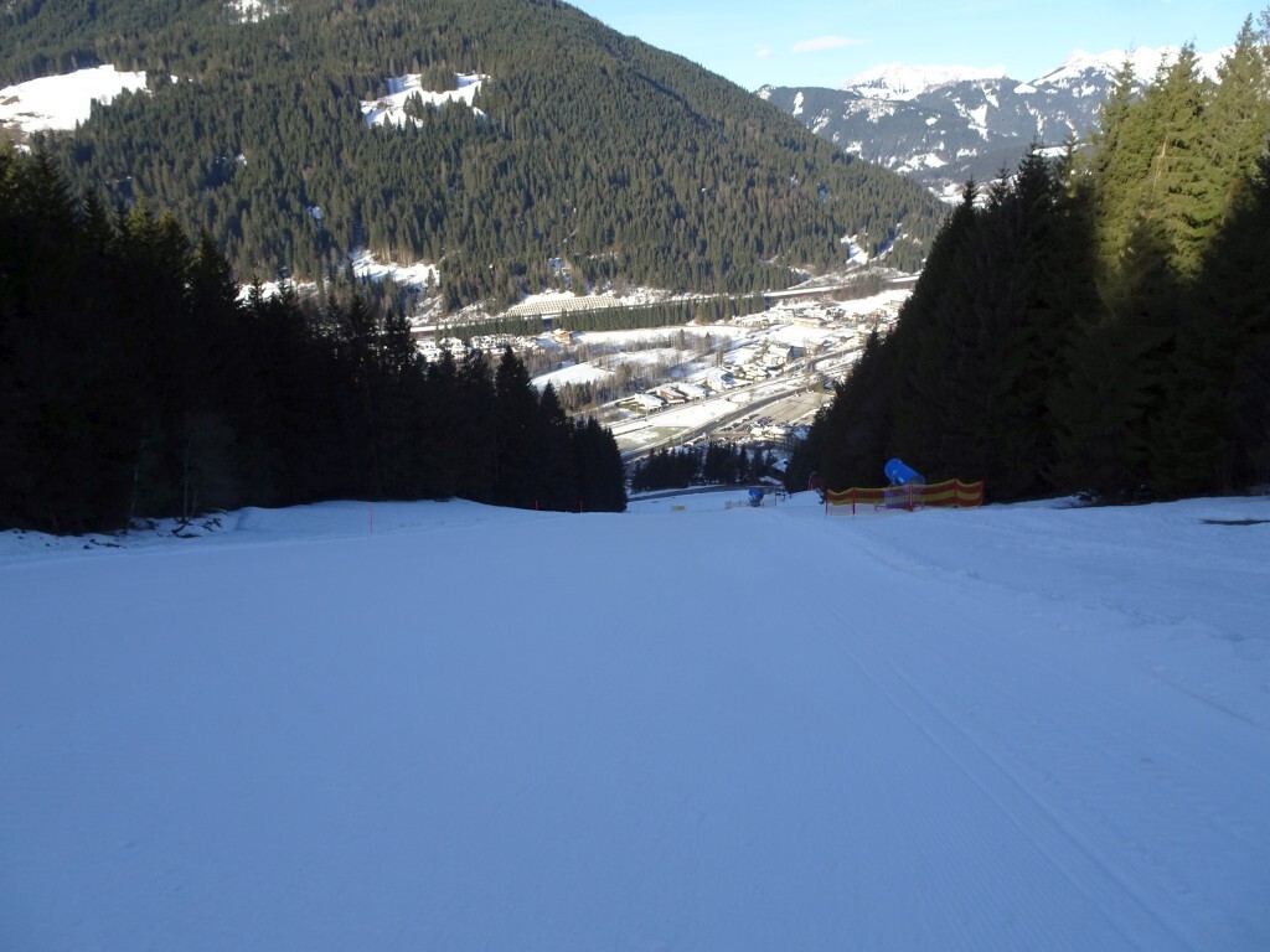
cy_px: 476
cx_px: 635
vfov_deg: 56.8
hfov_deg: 71.6
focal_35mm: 24
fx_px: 881
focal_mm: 4.1
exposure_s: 1/500
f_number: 3.5
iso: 80
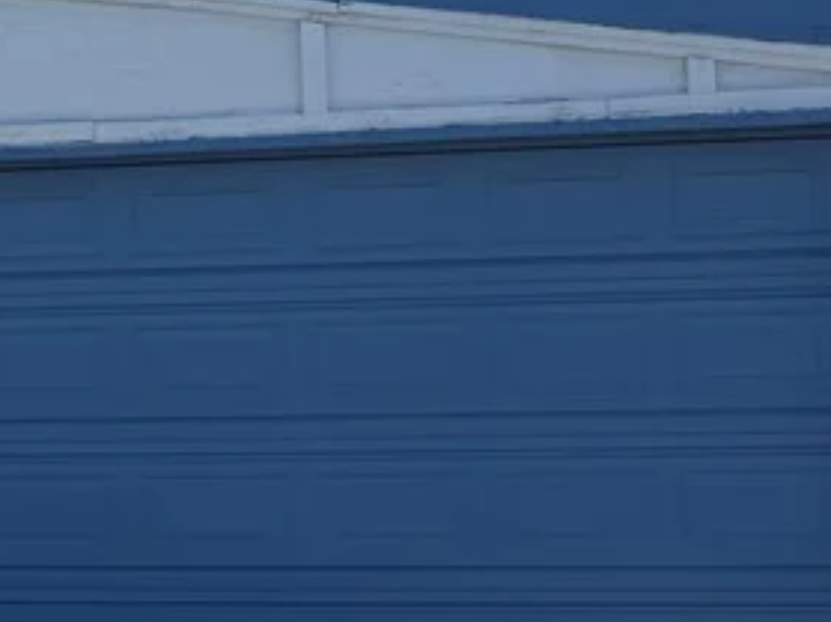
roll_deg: +0.8
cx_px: -646
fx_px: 2112
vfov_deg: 16.8
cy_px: 250
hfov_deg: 18.0
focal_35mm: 88
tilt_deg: +1.6
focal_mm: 6.76
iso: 80
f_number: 1.78
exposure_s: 1/3759
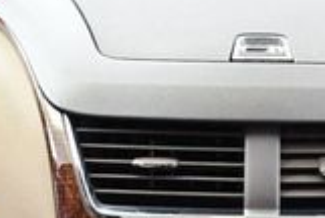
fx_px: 1293
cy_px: 367
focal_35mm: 143
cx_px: 264
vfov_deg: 9.3
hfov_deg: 14.2
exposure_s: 1/60
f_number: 3.5
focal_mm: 18
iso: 4000
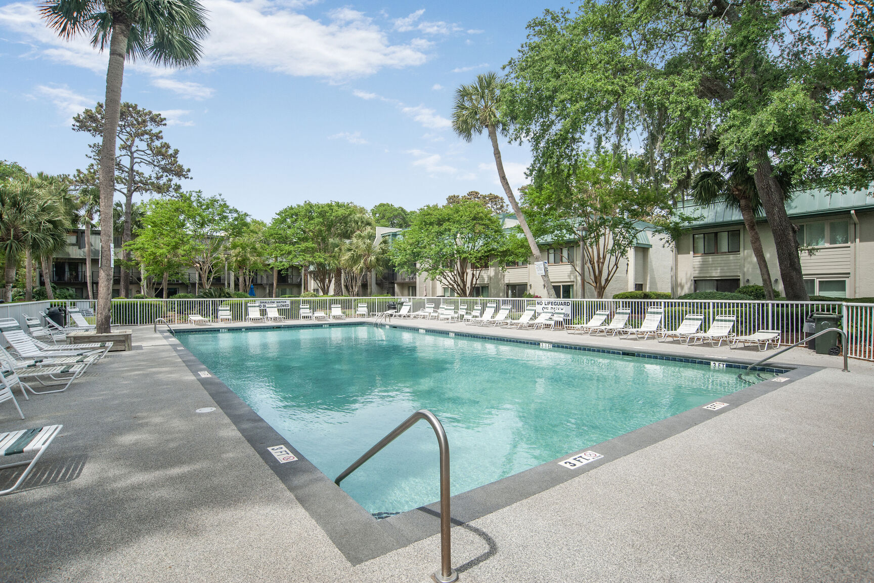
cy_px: 292
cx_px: 437
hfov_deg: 90.0
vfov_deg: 67.4
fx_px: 437
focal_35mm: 18
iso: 400
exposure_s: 1/640
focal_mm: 18
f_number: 11
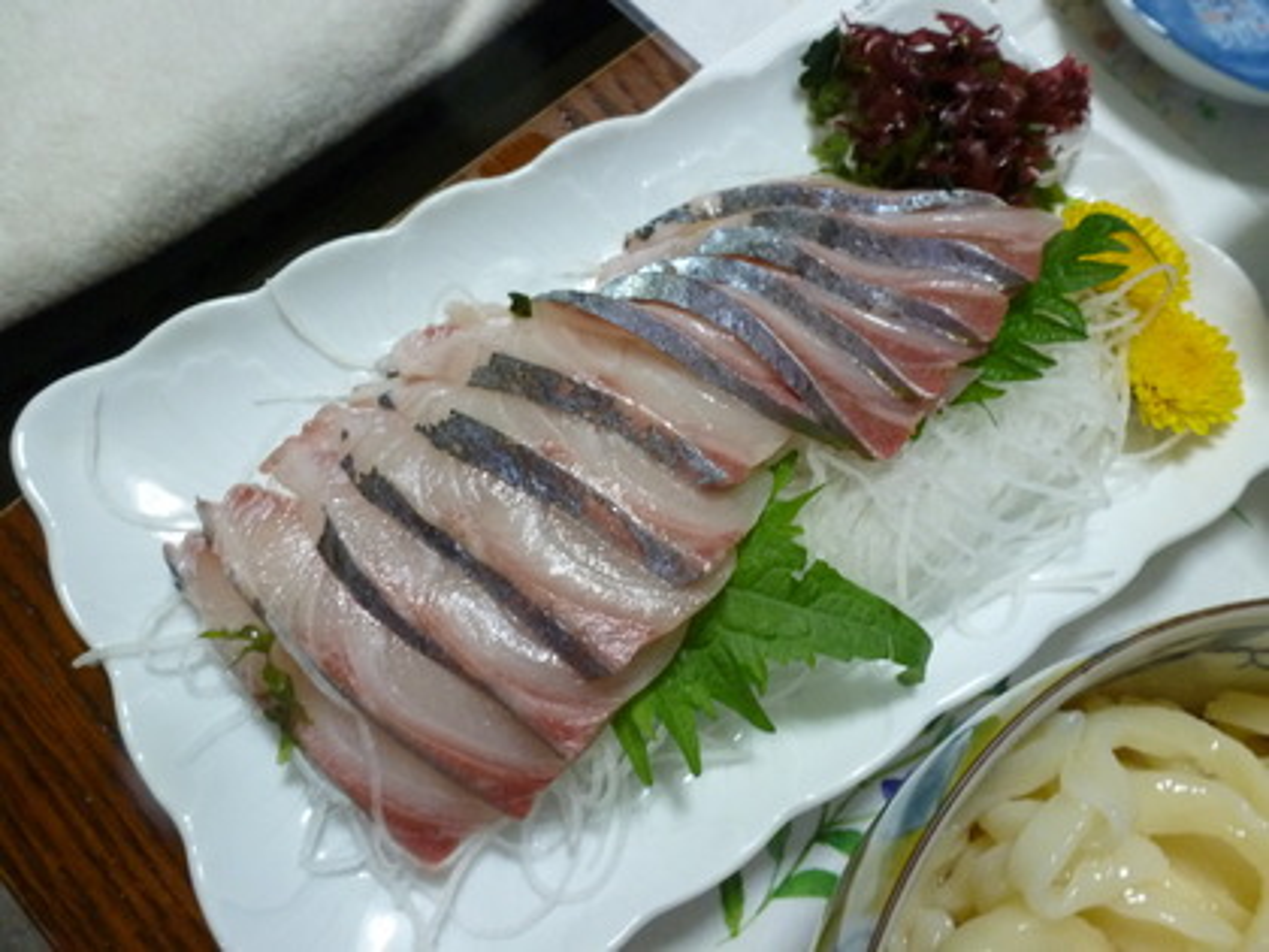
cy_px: 476
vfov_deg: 56.8
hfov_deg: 71.6
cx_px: 634
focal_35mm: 24
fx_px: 880
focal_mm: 4.3
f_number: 3.3
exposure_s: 1/30
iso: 400
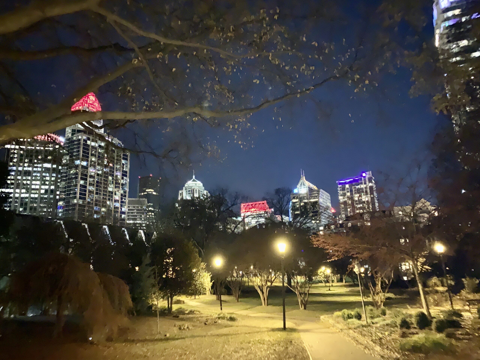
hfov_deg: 67.3
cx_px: 240
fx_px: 361
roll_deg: +1.5
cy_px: 180
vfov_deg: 53.1
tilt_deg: +15.0
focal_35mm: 26
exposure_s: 1/4
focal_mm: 4.25
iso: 1600
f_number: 1.8
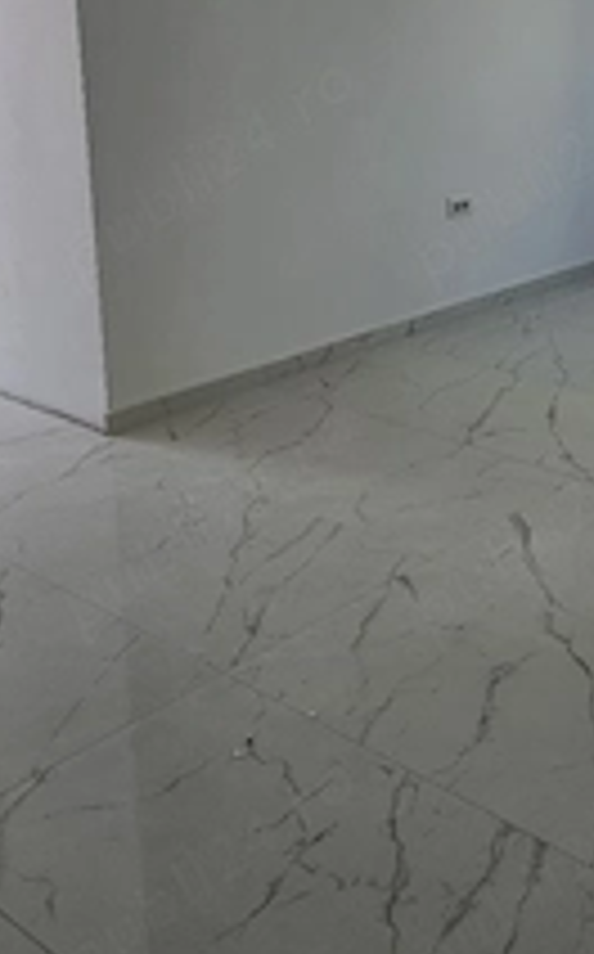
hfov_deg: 25.9
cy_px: 225
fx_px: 1195
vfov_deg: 42.1
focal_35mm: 46
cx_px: 648
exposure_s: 1/227
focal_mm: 5.4
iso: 40
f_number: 1.8
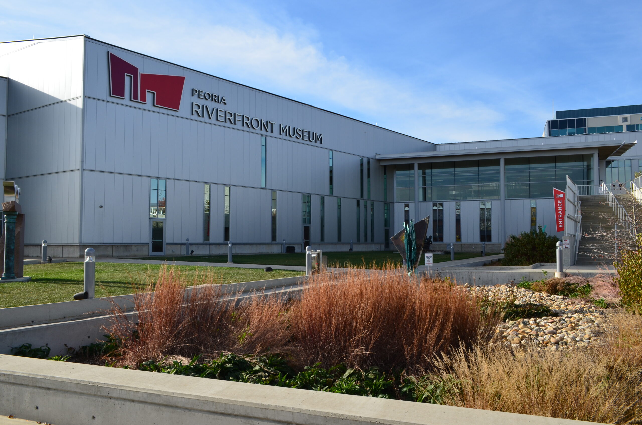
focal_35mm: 27
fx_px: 481
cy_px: 212
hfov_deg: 67.5
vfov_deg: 47.7
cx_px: 321
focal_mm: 18
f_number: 10
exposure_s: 1/250
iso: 220
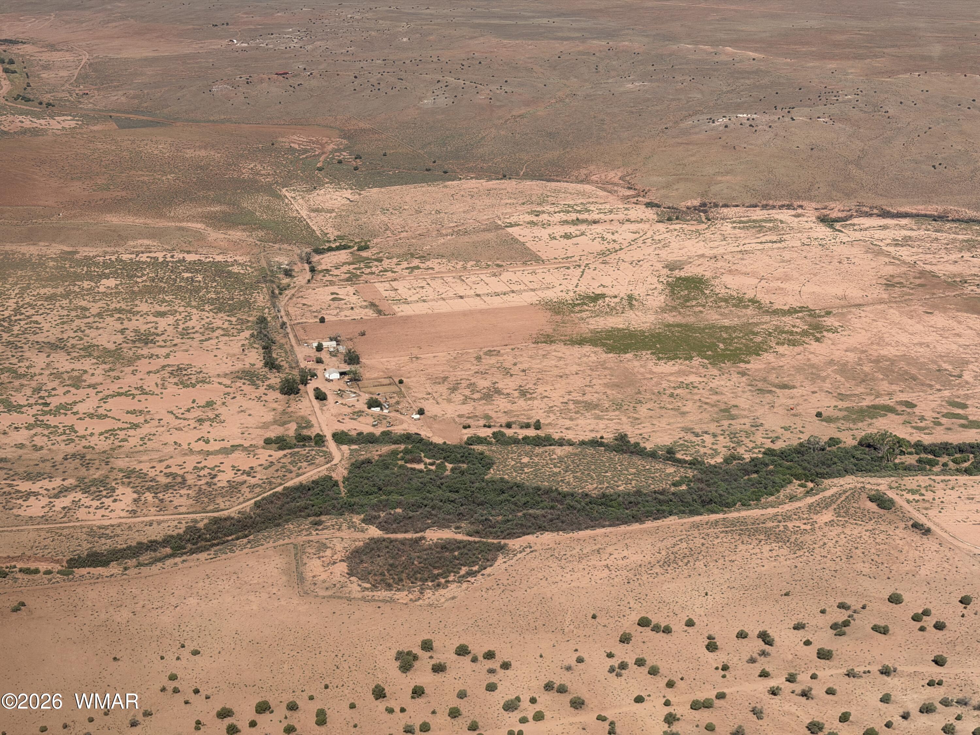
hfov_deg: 39.7
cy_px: 368
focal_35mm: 48
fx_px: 1359
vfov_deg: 30.3
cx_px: 490
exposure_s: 1/5587
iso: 64
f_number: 1.78
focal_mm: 6.76
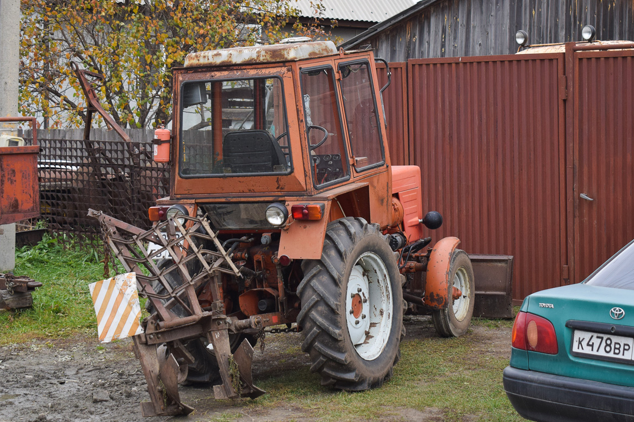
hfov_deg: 28.5
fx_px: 1250
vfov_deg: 19.2
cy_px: 215
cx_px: 316
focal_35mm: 71
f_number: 5.6
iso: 400
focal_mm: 46
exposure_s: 1/320
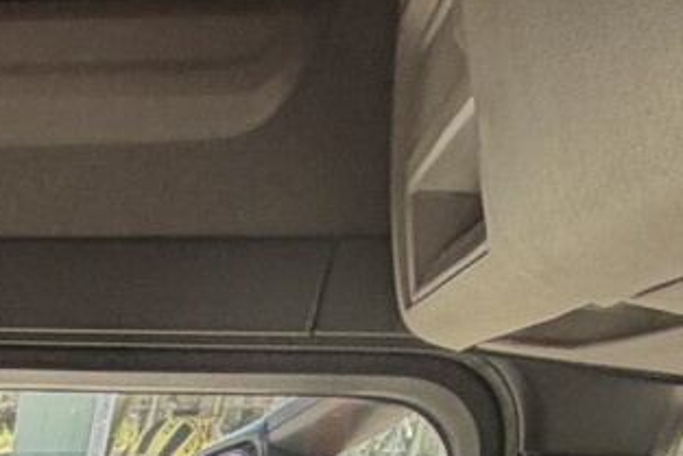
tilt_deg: -33.5
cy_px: 1615
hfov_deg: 17.4
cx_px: -574
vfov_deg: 9.2
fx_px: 1765
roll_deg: +0.4
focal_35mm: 93
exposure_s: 1/121
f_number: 2.2
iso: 50
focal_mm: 2.22
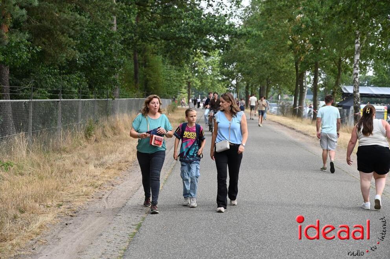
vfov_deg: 19.4
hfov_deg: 28.9
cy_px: 130
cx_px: 195
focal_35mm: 70
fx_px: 757
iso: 320
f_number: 4
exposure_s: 1/500
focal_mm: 70
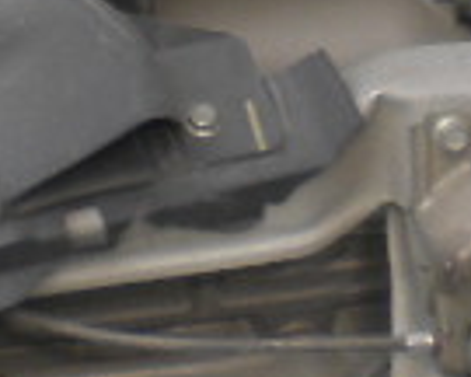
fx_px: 3624
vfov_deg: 5.9
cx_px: 415
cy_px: 262
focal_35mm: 260
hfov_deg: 7.4
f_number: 4.6
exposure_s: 1/200
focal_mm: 6.3
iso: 80
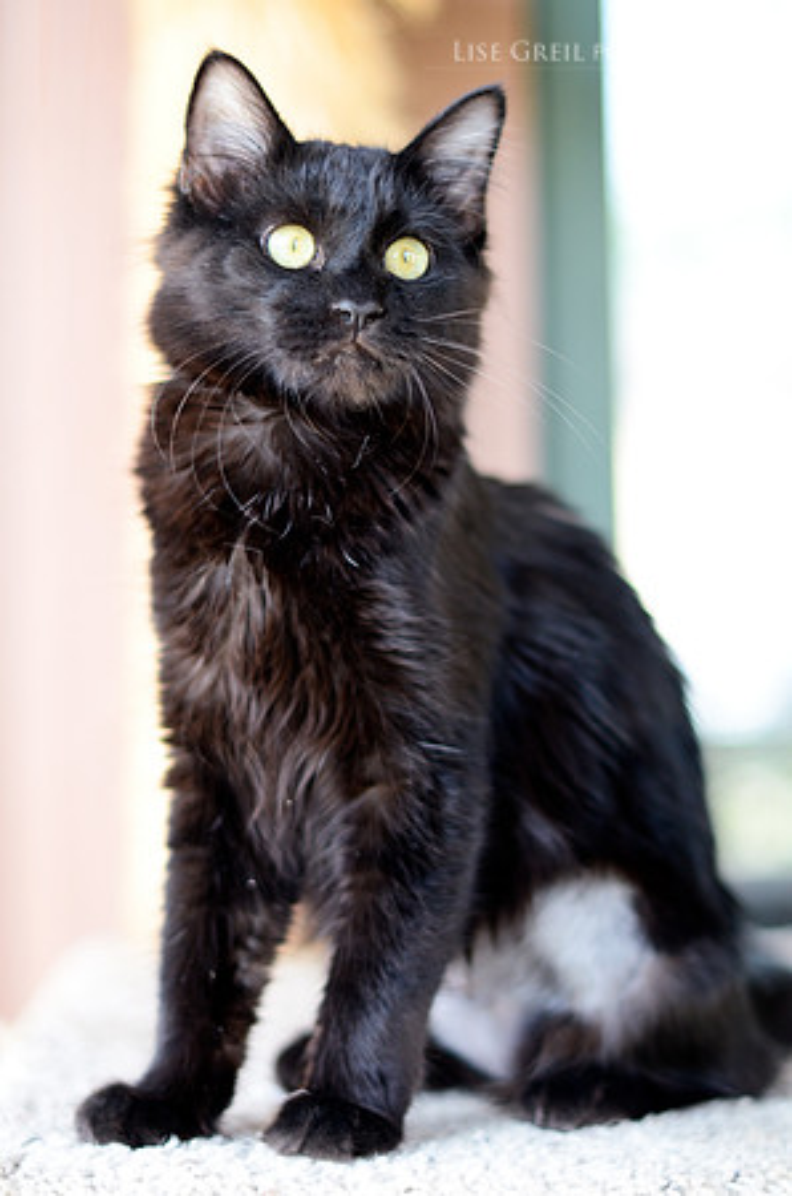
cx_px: 396
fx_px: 2486
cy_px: 598
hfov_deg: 18.1
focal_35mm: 75
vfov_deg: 27.0
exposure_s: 1/320
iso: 320
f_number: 1.8
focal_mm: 50
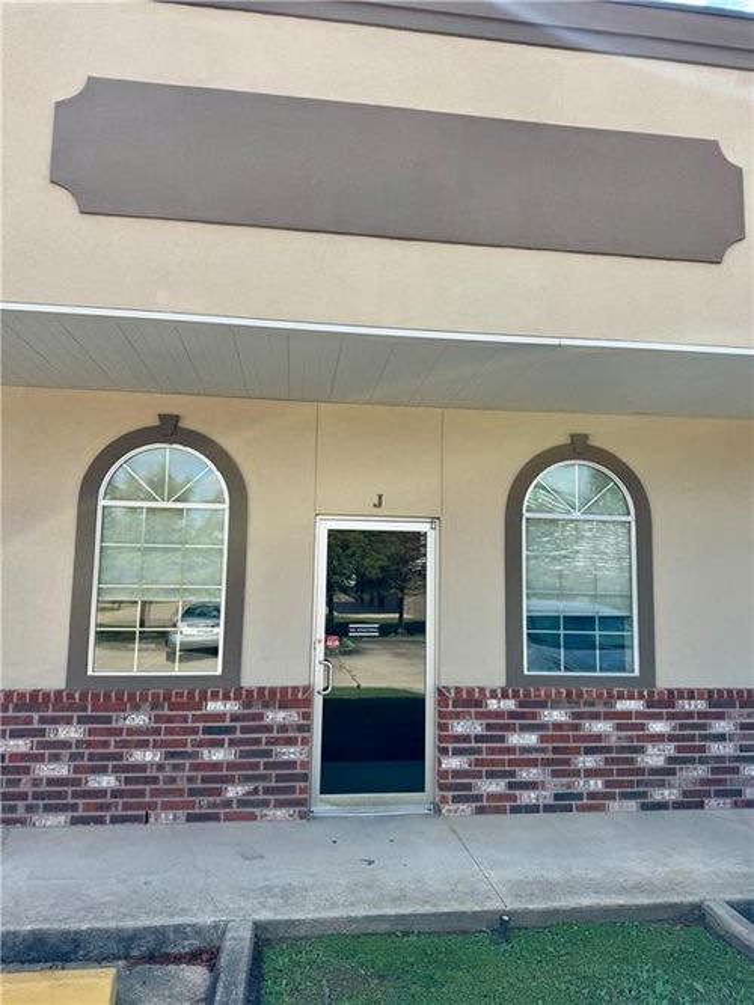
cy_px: 502
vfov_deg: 71.6
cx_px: 377
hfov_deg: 56.8
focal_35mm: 24
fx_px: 697
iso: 80
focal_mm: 6.76
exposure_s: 1/2174
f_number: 1.78
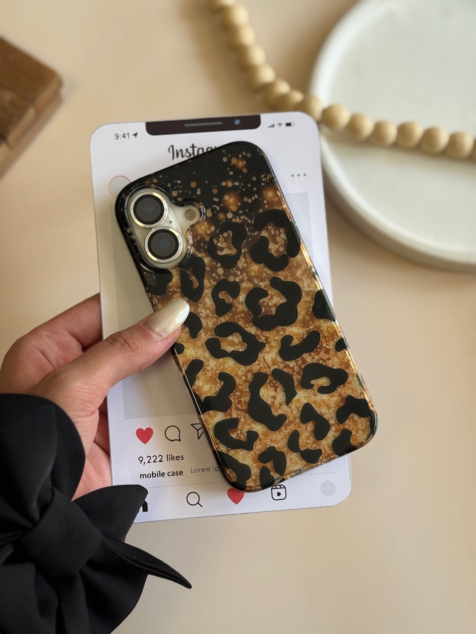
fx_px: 880
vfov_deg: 39.7
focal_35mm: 48
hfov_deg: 30.3
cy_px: 317
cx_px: 238
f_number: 1.78
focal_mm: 6.76
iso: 64
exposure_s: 1/190
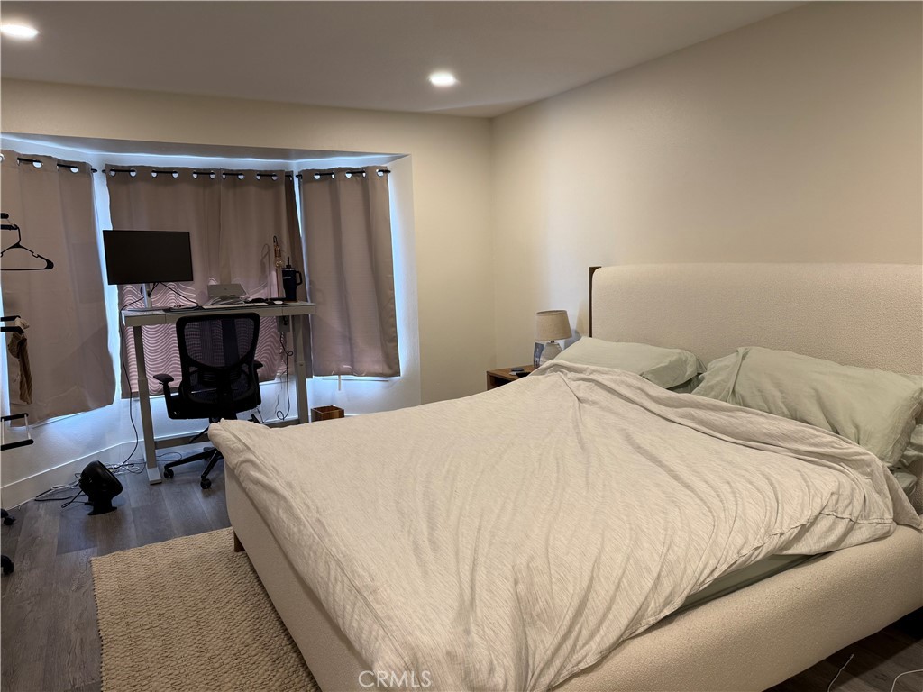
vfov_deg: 56.8
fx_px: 640
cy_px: 346
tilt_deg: -8.0
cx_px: 462
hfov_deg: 71.6
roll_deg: +2.0
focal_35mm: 24
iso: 160
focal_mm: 6.76
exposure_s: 1/120
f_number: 1.78
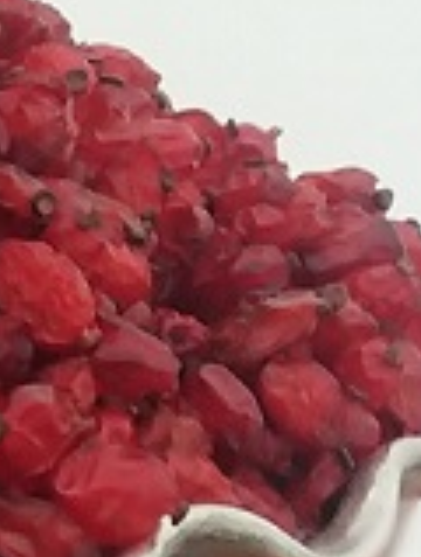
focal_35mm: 174
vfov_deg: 10.7
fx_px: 2810
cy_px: 981
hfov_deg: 7.4
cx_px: -930
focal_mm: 3.62
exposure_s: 1/24
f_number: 4
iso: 220
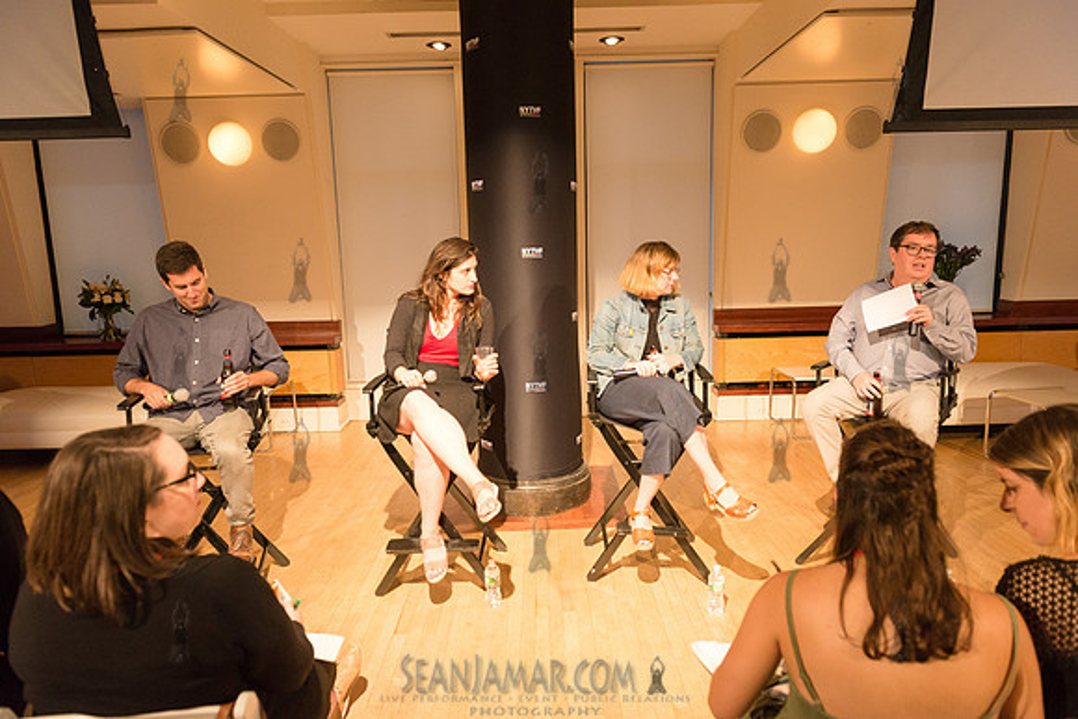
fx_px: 719
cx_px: 539
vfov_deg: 53.2
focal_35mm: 24
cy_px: 360
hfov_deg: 73.7
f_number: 4
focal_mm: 24
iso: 2500
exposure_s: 1/160
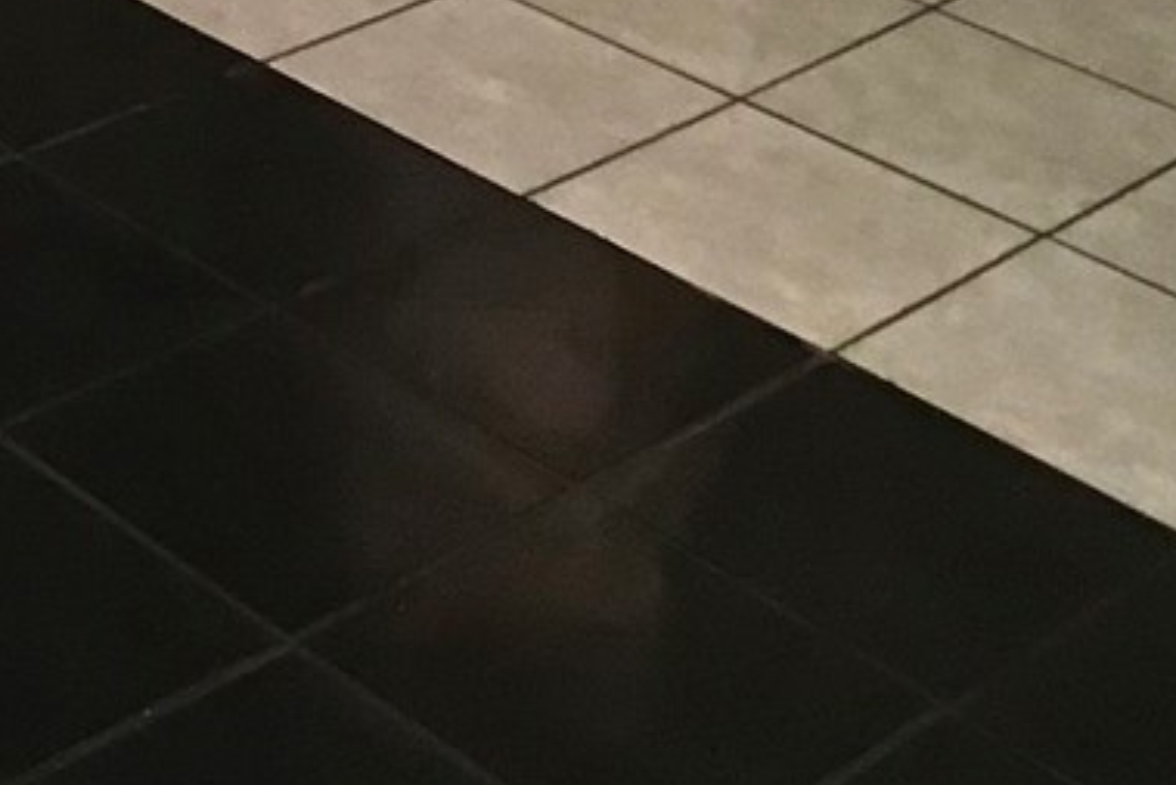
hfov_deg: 14.2
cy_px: -320
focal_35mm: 136
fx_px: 4444
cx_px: -506
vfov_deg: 9.8
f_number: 2.4
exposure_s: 1/30
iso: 100
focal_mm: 3.3
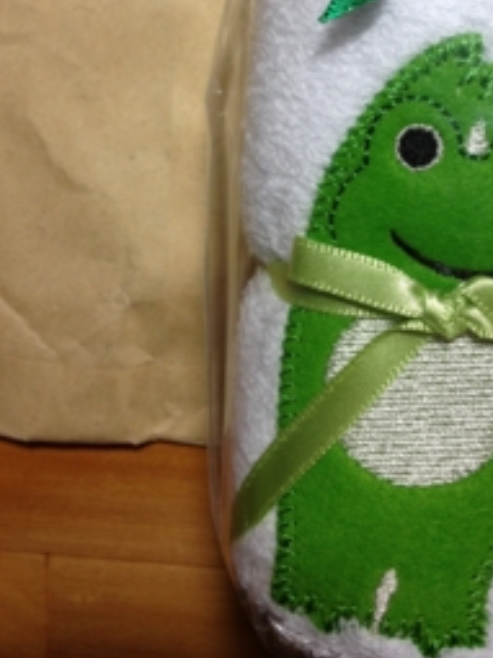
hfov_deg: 26.3
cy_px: 152
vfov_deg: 34.1
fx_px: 1045
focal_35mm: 55
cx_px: 354
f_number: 2.4
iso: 50
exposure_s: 1/20
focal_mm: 4.28
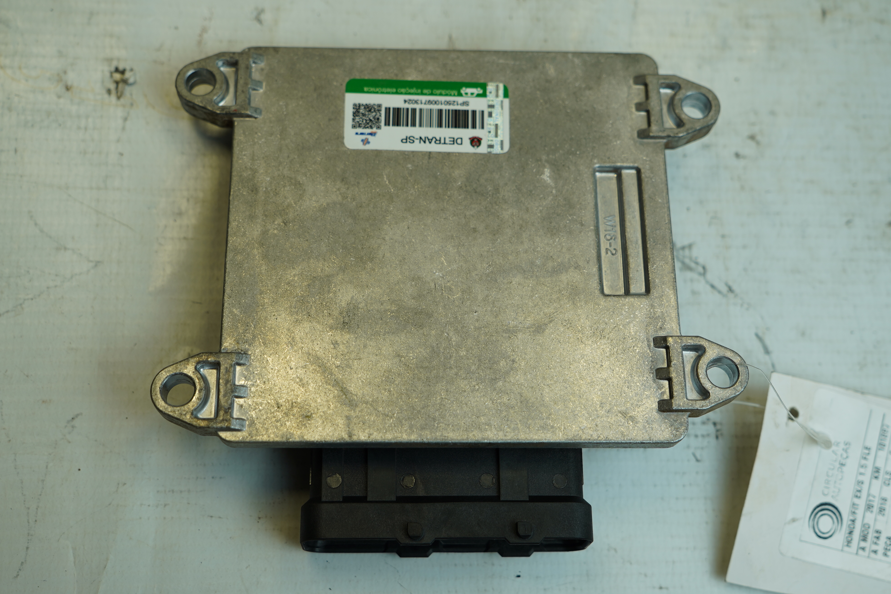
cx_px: 446
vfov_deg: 28.1
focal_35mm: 48
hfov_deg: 41.1
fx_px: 1188
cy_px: 297
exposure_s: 1/125
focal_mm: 32
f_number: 4
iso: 100
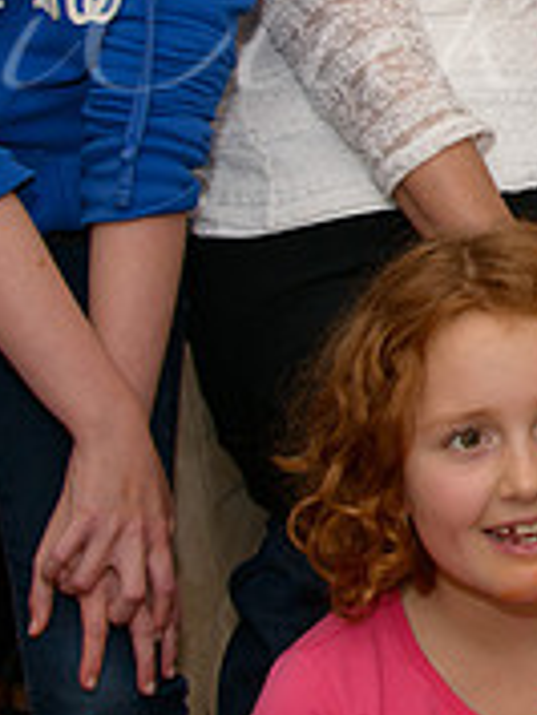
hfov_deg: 9.9
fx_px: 2892
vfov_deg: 13.9
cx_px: 1052
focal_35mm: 140
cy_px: 38
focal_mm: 36
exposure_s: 1/200
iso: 800
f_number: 7.1
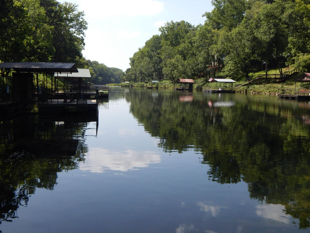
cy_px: 117
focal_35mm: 39
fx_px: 349
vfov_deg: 36.8
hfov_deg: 47.9
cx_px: 158
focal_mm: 6.8
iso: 125
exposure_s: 1/800
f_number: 3.4
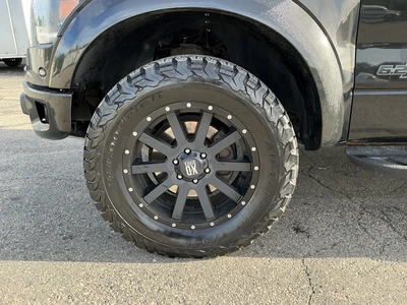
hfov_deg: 63.4
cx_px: 204
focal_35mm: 28
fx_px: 329
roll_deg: -0.2
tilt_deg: -13.9
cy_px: 152
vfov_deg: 49.7
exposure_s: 1/141
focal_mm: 3
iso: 25
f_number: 1.8
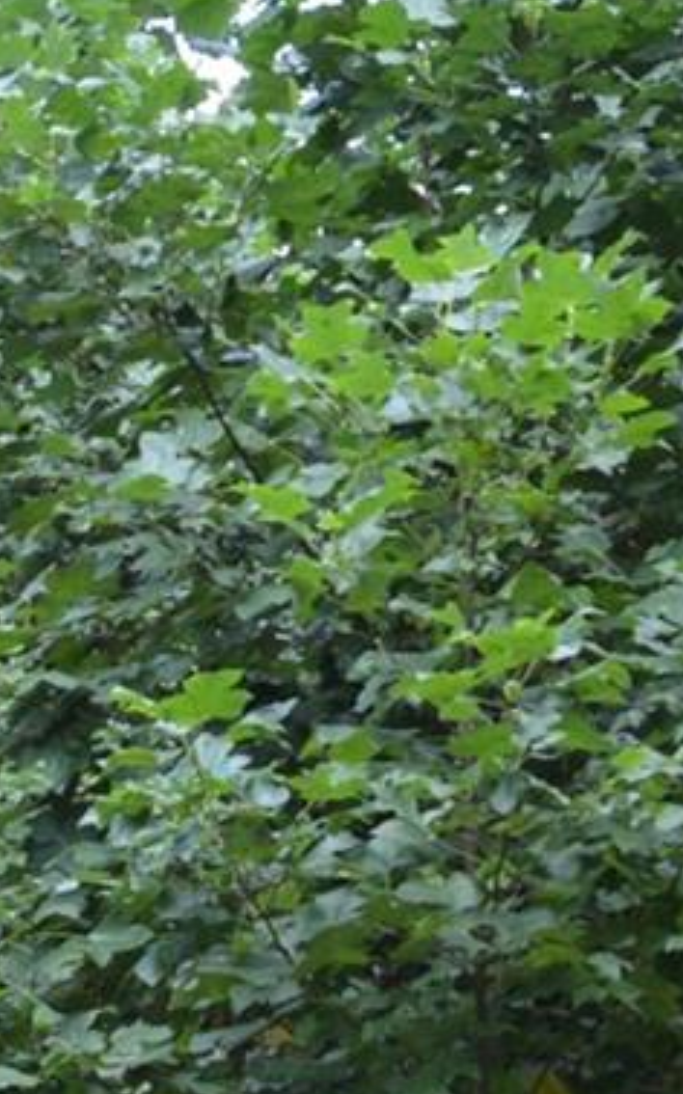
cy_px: 1614
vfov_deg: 13.3
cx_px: -1004
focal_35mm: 149
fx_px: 4441
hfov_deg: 8.1
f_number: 5.6
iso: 250
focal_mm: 18
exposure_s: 1/125
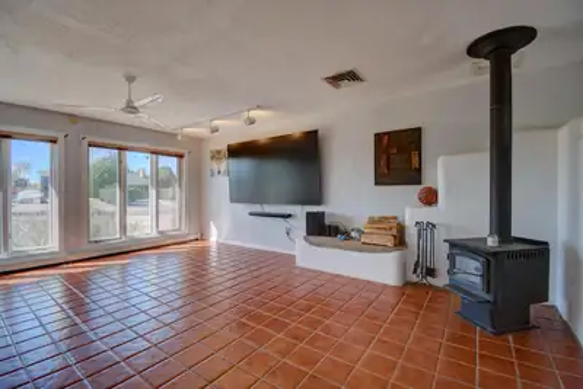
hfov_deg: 100.4
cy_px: 194
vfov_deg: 77.4
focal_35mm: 15
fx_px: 243
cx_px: 292
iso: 100
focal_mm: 10
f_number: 5
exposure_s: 1/100
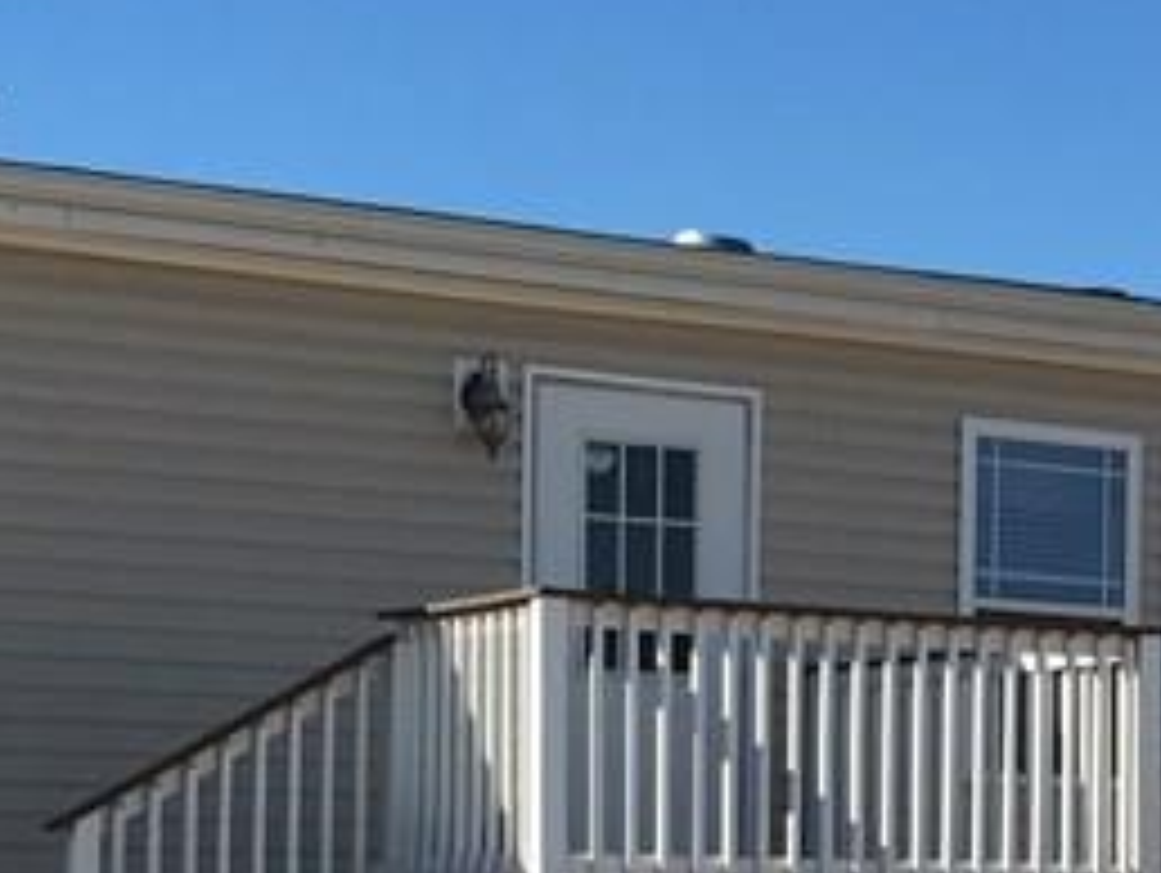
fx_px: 3861
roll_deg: -1.0
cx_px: 1062
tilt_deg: +0.7
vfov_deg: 12.7
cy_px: 950
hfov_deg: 16.8
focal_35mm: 115
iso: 25
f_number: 2.2
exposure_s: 1/1832
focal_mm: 4.15
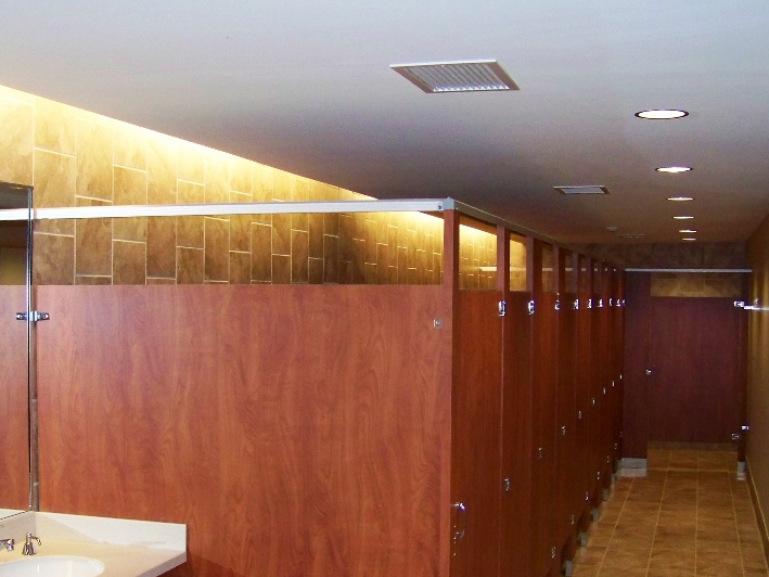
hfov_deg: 36.8
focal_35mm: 52
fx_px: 1155
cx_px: 350
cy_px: 368
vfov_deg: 27.9
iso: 200
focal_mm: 5.85
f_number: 2.8
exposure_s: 1/30
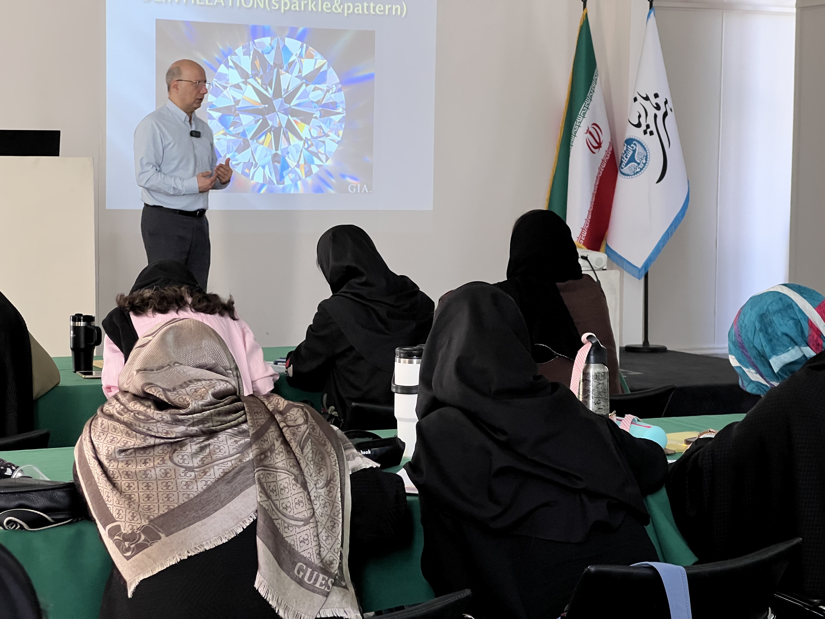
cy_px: 310
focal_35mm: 77
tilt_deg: -6.3
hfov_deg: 25.3
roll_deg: -0.4
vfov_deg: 19.1
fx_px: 1835
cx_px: 412
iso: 160
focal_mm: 9
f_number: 2.8
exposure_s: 1/50
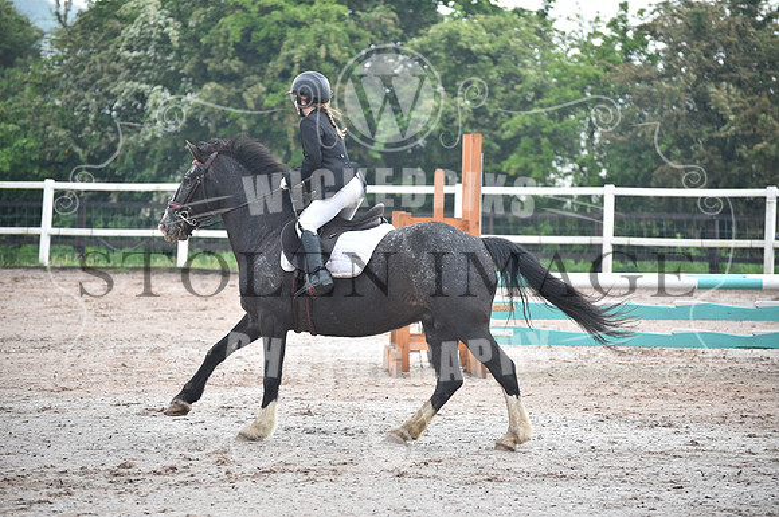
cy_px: 258
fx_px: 3349
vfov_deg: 8.8
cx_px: 390
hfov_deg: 13.3
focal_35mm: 155
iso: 1600
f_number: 4.8
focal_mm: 155
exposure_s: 1/1000
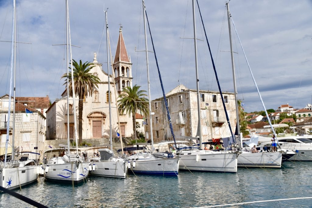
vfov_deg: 40.0
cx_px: 156
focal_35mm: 33
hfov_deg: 57.2
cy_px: 104
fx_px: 286
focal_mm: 22
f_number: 13
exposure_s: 1/640
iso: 200
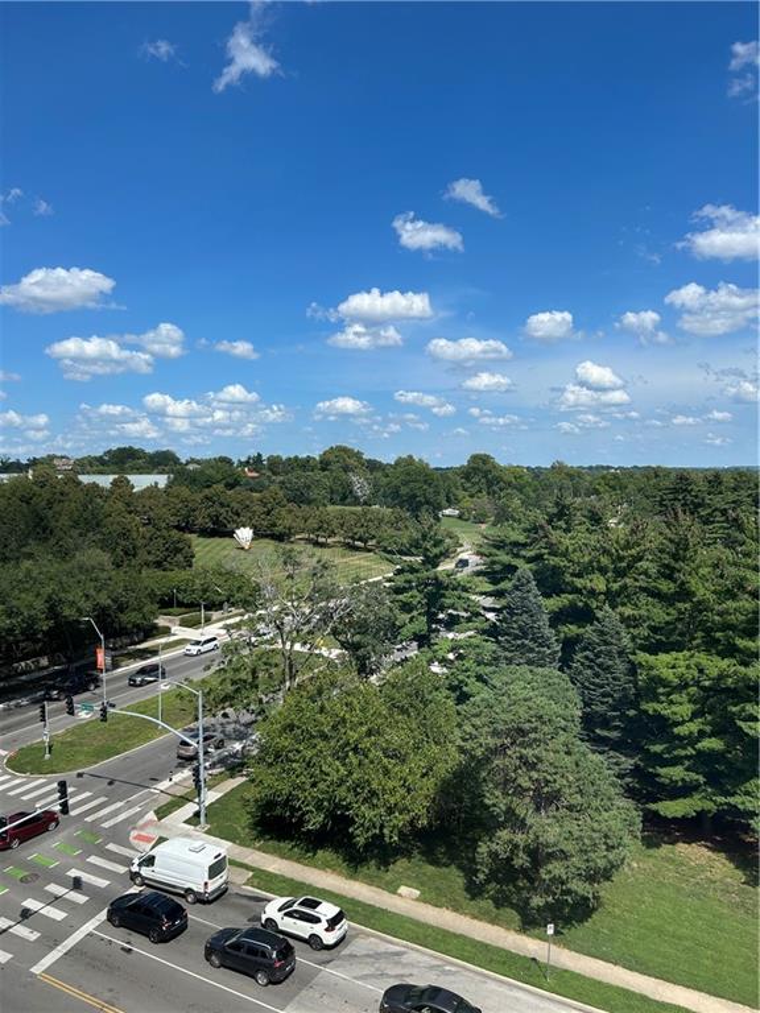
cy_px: 506
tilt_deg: -2.2
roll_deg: +0.4
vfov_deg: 67.3
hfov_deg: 53.1
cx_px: 380
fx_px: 761
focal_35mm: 26
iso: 50
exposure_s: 1/3831
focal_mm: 5.7
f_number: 1.5
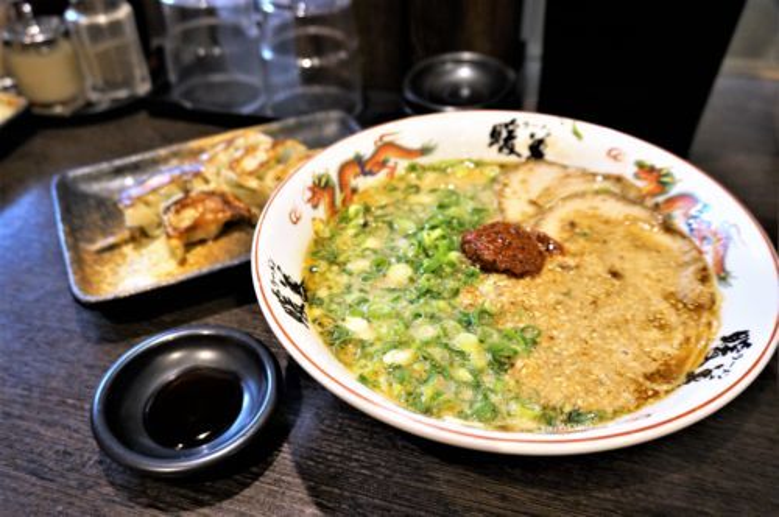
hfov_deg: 62.0
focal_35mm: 30
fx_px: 648
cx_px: 390
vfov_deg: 43.5
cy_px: 258
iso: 1000
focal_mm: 20
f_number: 4
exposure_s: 1/60
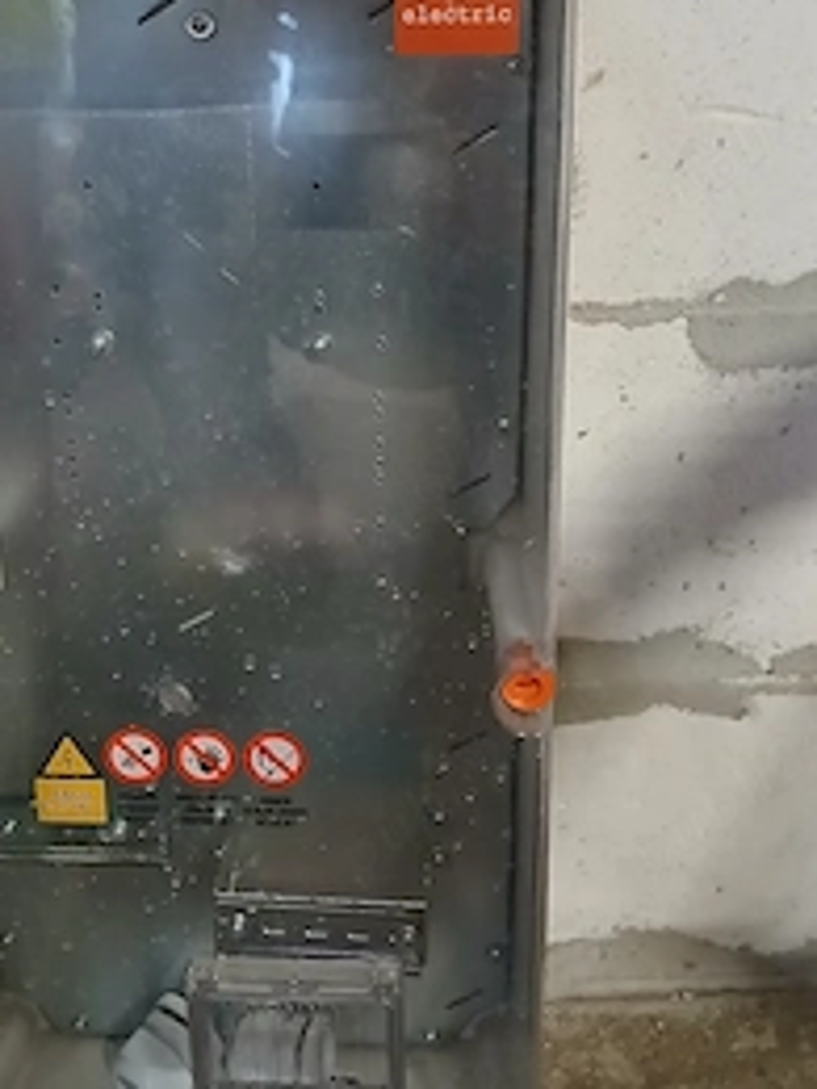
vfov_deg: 46.8
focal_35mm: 40
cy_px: 524
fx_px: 1259
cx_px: 327
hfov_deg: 35.8
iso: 500
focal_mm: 3.98
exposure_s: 1/20
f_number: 1.8
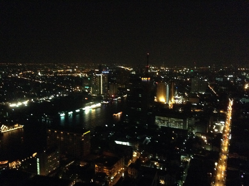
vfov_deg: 42.8
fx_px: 237
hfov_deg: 55.4
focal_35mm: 33
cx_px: 124
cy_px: 93
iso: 640
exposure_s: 1/15
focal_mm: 3.3
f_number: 2.4
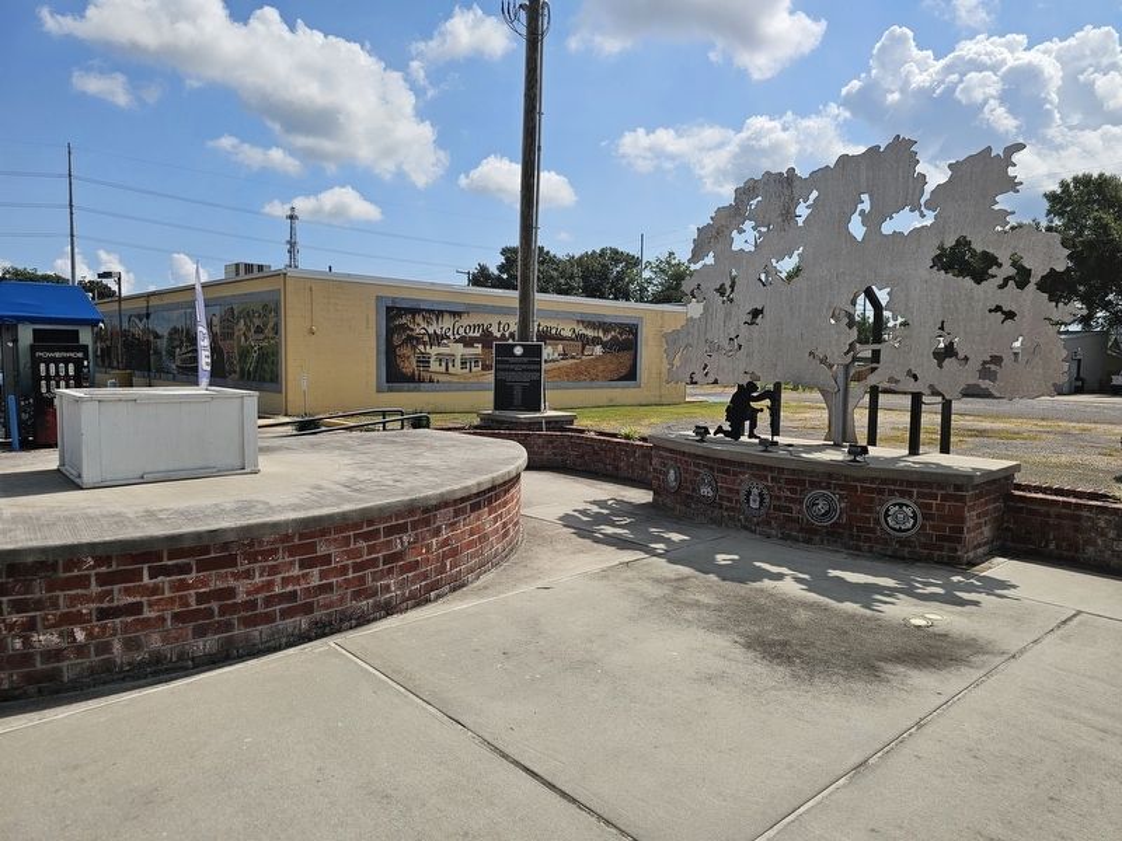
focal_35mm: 23
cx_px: 561
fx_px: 745
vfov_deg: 58.9
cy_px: 420
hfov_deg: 73.9
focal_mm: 6.3
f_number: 1.7
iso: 10
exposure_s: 1/1580
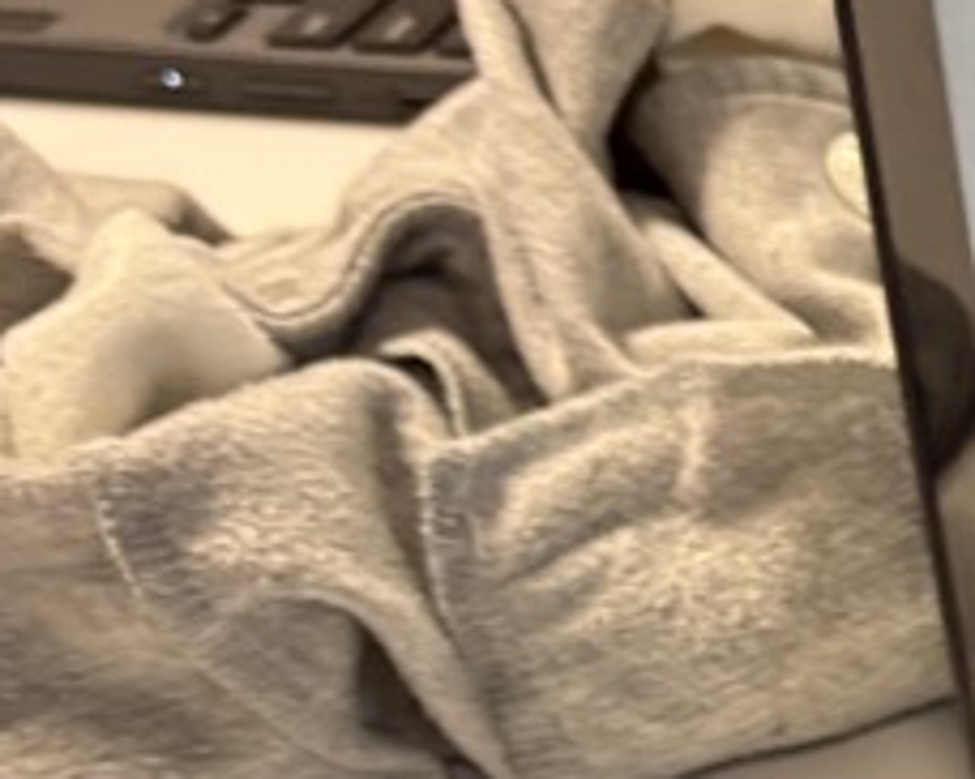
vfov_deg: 12.9
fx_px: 3287
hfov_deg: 15.1
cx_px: 1629
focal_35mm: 114
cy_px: 1126
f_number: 1.6
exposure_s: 1/60
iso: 250
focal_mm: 5.96
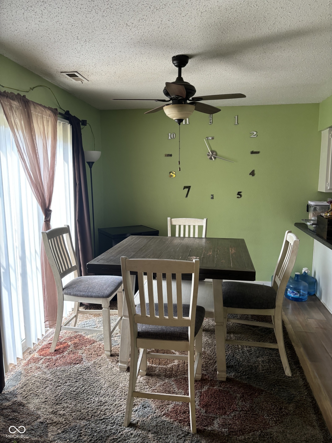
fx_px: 332
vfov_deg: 67.3
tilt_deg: -7.3
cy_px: 222
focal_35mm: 26
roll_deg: +0.3
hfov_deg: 53.1
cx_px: 166
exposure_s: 1/113
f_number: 1.6
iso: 125
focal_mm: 5.96
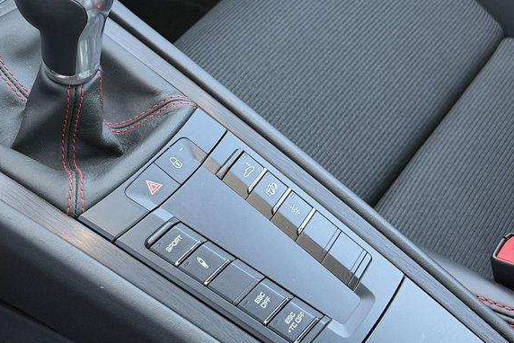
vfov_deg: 20.3
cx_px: 183
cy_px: 151
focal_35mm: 67
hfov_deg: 29.9
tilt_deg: -42.2
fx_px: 957
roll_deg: -0.4
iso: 320
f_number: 1.78
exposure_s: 1/40
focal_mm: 6.76
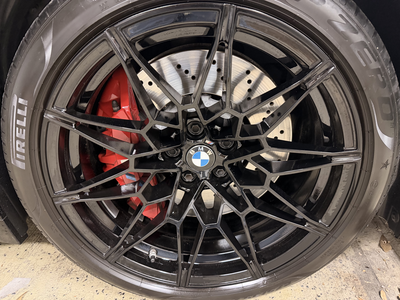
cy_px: 150
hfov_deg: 71.6
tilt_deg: -28.6
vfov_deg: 56.8
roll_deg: +2.5
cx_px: 200
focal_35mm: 24
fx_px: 277
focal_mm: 6.76
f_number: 1.78
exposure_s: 1/30
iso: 800
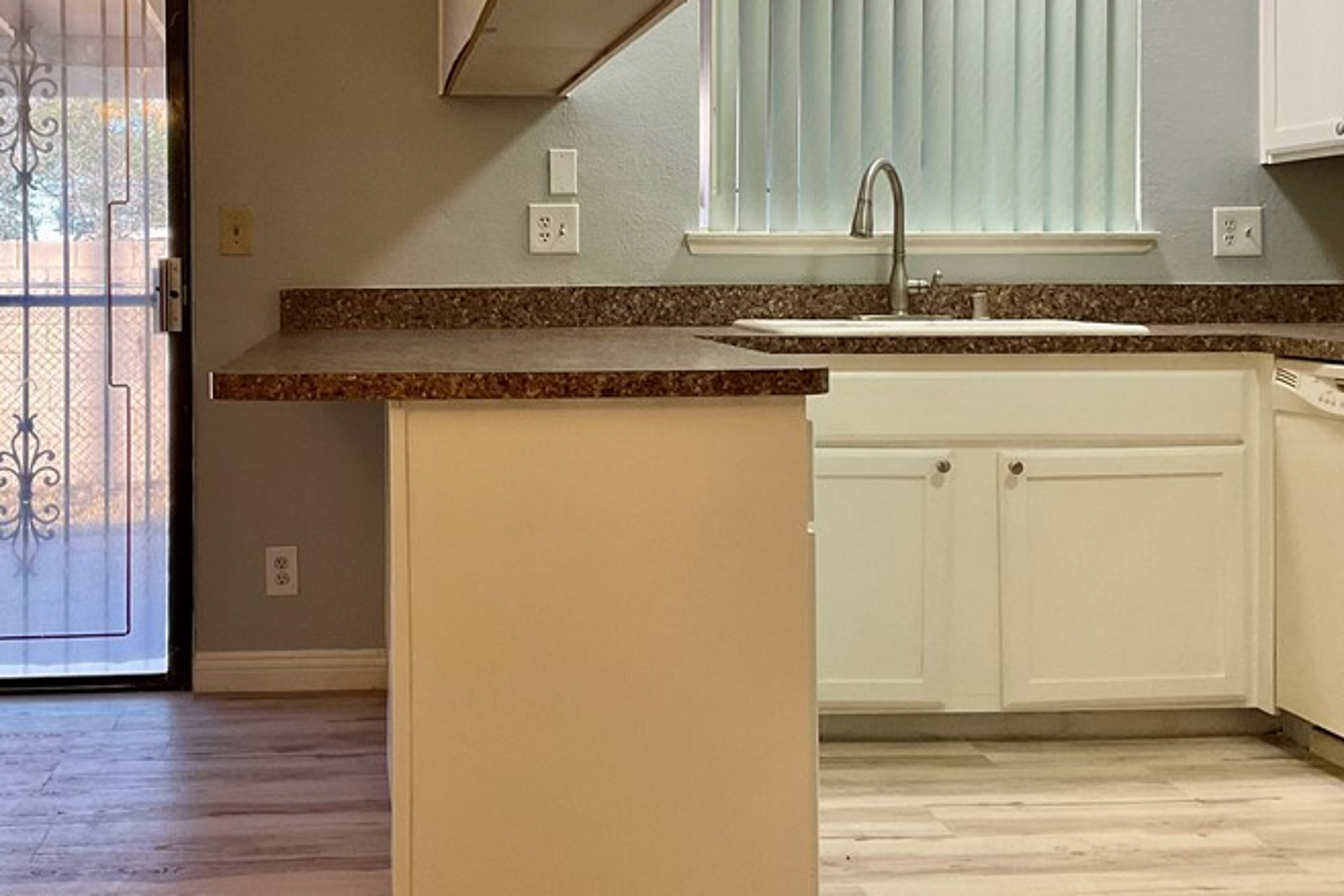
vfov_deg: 28.5
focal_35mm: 47
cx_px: 503
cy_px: 307
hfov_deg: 41.6
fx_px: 1755
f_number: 1.8
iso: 80
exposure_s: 1/60
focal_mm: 3
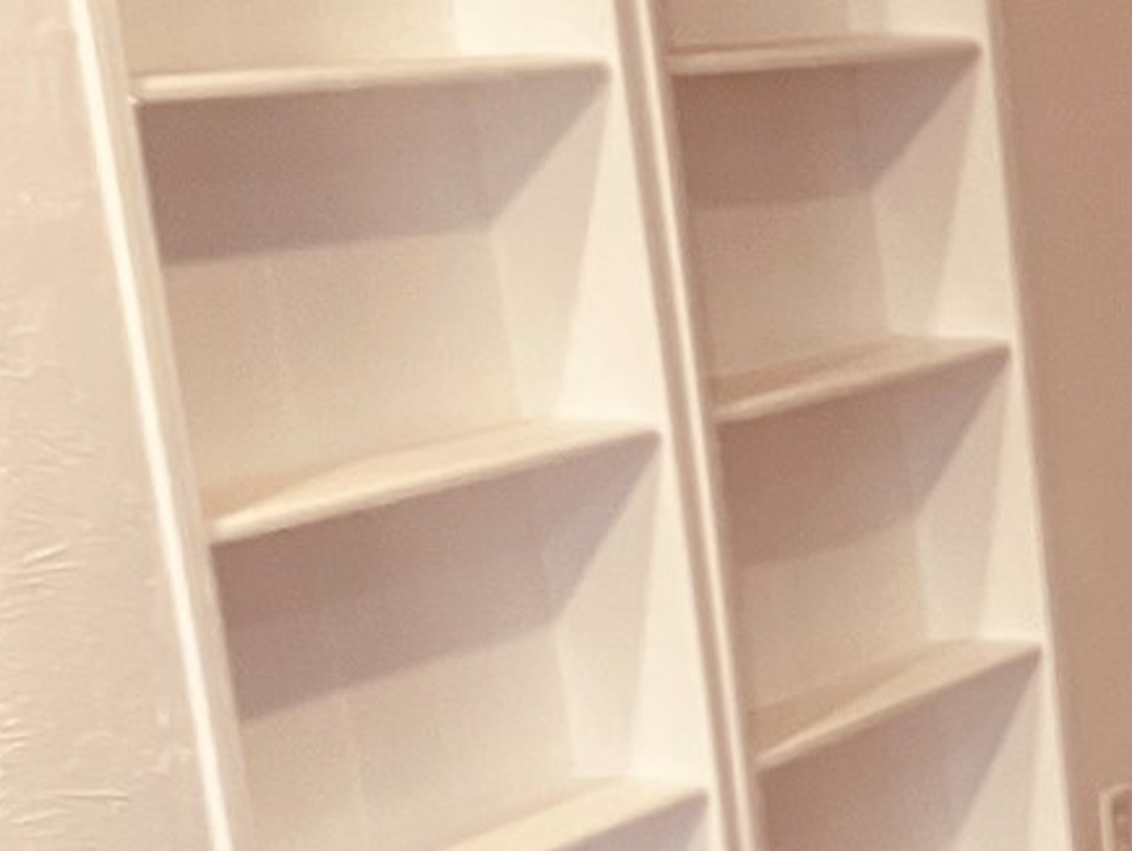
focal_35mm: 115
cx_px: 2298
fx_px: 3763
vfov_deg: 12.5
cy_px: 1112
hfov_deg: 14.2
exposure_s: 1/60
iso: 250
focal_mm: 4.2
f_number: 1.6
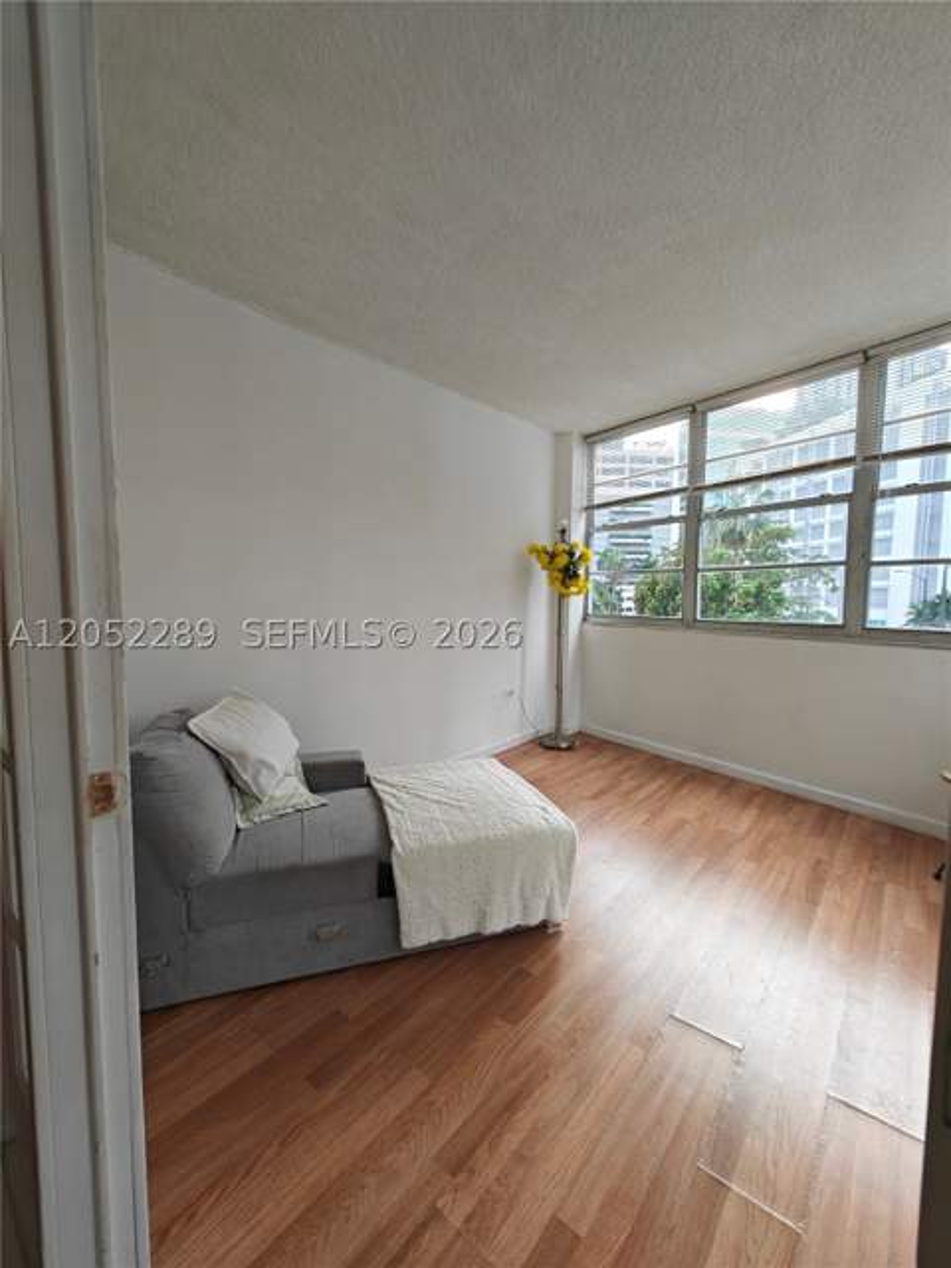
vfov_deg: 102.1
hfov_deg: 85.7
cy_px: 634
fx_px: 513
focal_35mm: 14
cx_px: 476
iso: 80
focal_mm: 2.59
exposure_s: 1/75
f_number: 2.2
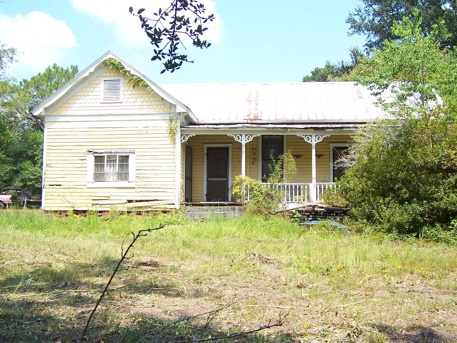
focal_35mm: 38
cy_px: 172
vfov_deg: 37.7
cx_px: 228
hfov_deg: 49.0
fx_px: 502
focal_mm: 6.3
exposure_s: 1/400
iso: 80
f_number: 2.8
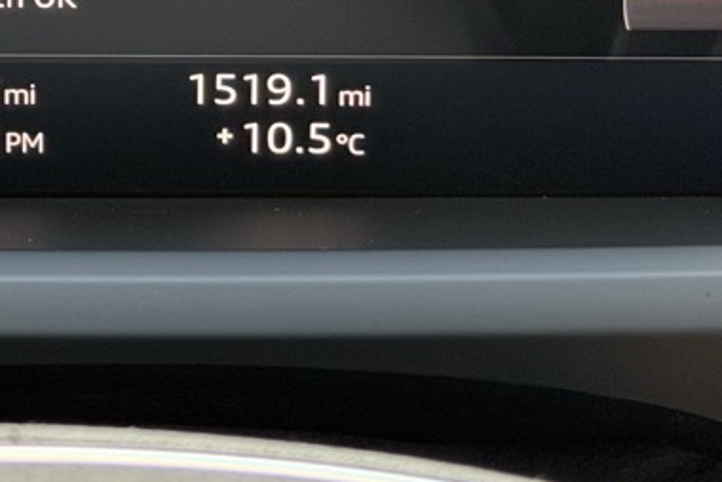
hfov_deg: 12.2
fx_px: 3372
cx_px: 99
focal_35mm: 168
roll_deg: +1.7
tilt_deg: -14.1
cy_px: -97
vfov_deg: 8.1
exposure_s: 1/40
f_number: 1.78
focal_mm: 6.76
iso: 320
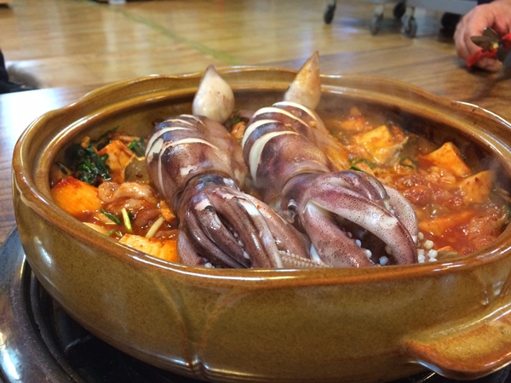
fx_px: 428
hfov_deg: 61.7
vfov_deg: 48.2
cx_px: 256
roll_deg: -0.1
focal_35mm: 29
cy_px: 192
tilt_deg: -31.0
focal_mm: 4.15
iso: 320
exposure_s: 1/24
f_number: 2.2
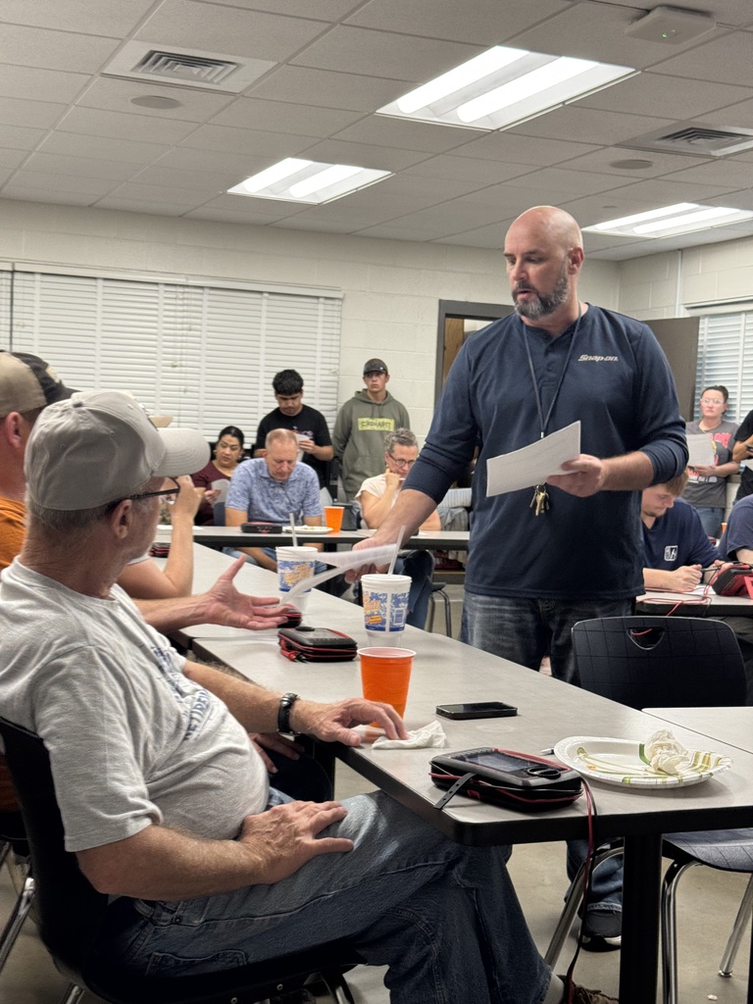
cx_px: 376
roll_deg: -2.8
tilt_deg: -2.5
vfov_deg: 39.7
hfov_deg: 30.3
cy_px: 502
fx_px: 1392
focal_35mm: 48
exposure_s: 1/60
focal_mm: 6.76
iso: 100
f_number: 1.78
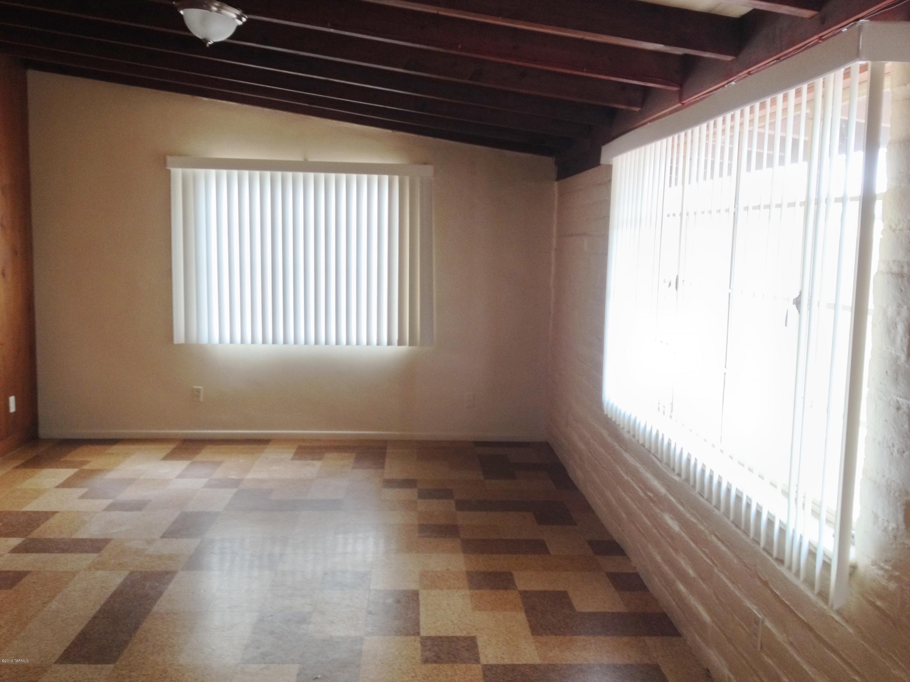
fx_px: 920
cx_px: 455
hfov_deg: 52.6
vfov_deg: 40.7
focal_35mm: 35
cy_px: 341
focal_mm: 4.28
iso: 160
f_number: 2.4
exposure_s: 1/20
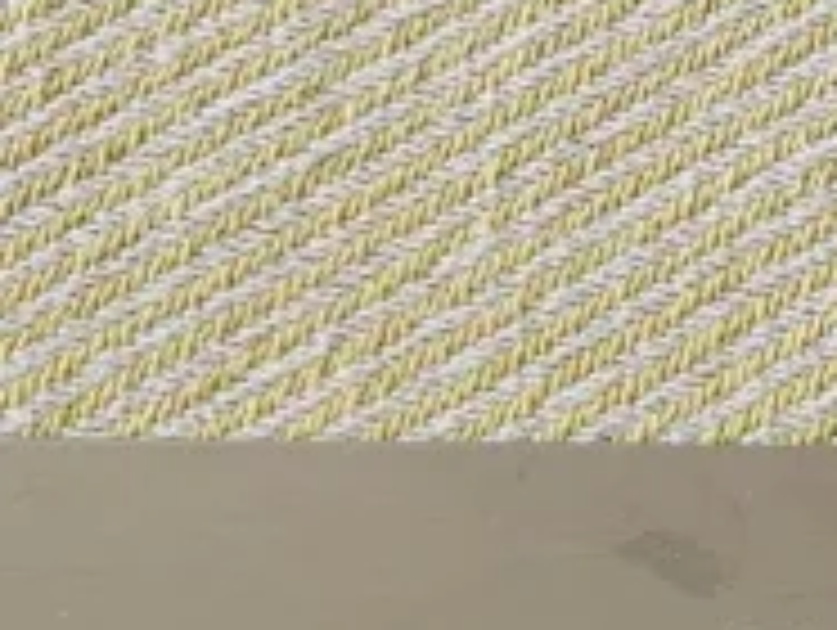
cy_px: 1148
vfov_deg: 14.5
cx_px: 1292
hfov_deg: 19.0
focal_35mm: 89
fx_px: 2155
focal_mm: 5.4
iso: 100
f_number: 1.8
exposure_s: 1/182
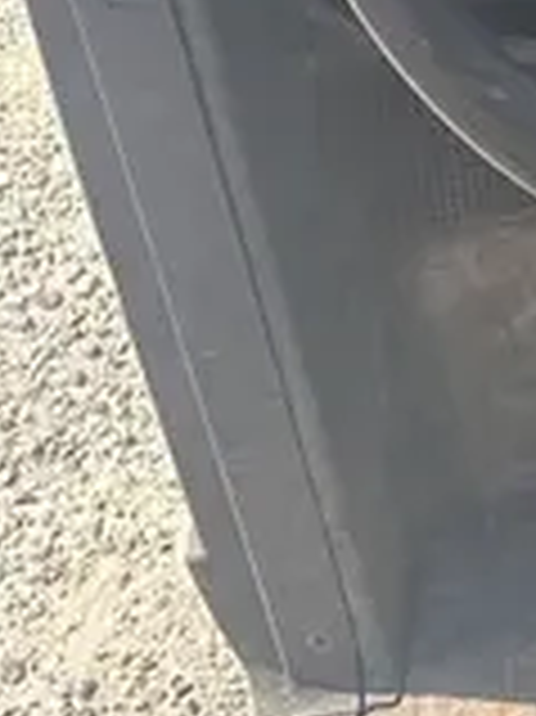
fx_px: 2481
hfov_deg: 10.8
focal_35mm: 120
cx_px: 1198
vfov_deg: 15.2
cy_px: -358
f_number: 1.6
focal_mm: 5.96
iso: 50
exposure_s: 1/688
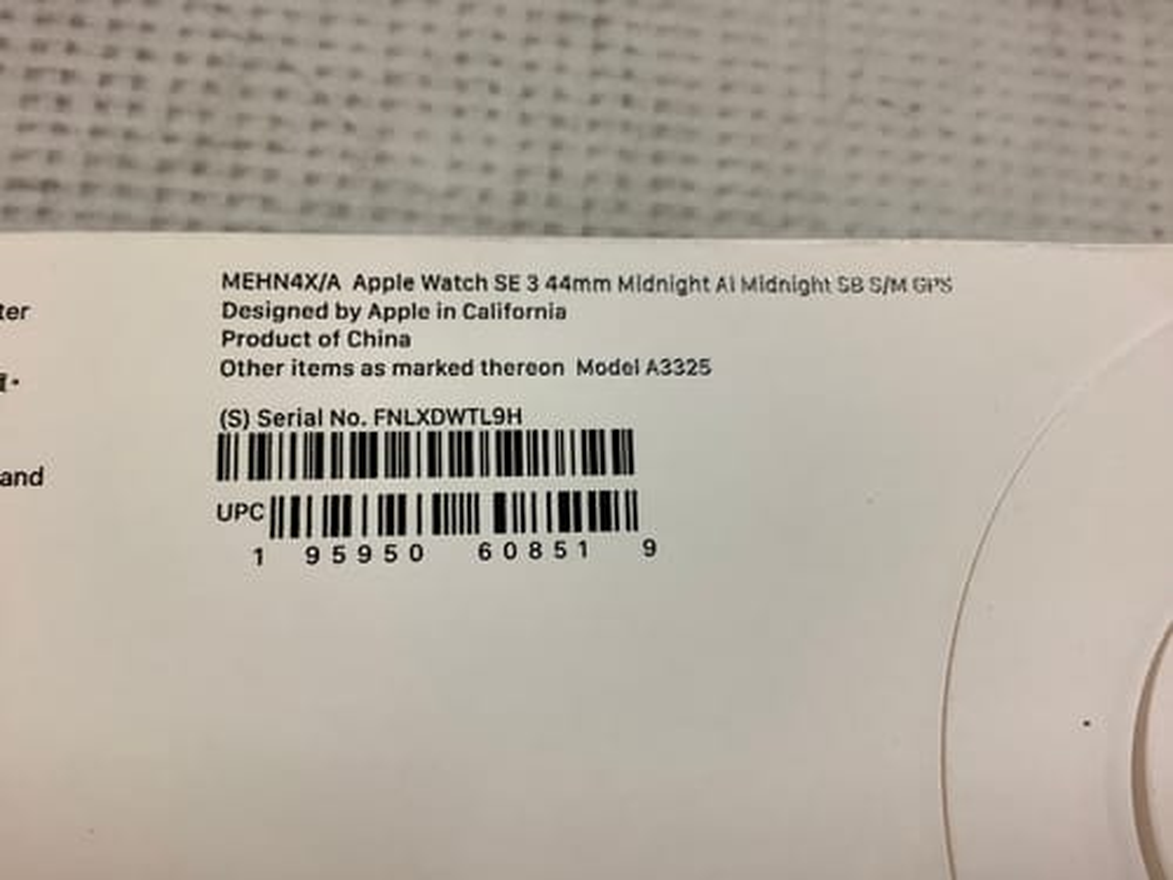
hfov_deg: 58.4
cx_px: 586
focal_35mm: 31
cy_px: 440
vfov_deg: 45.4
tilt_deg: -78.5
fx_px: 1050
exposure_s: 1/50
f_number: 2.4
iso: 125
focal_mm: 3.3
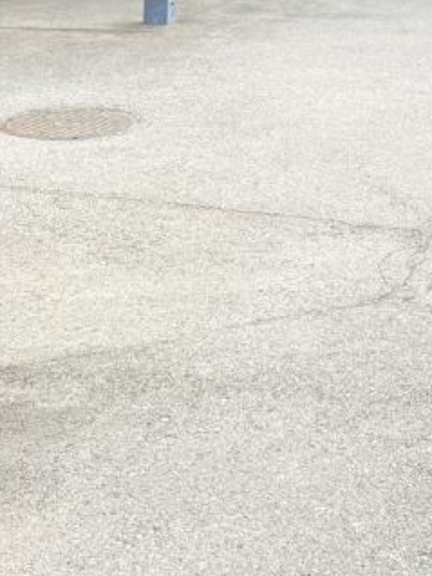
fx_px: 1282
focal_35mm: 77
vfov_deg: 22.0
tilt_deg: +4.0
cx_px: 501
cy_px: -233
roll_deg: -0.7
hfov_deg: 18.3
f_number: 1.78
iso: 100
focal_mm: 6.76
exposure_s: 1/399
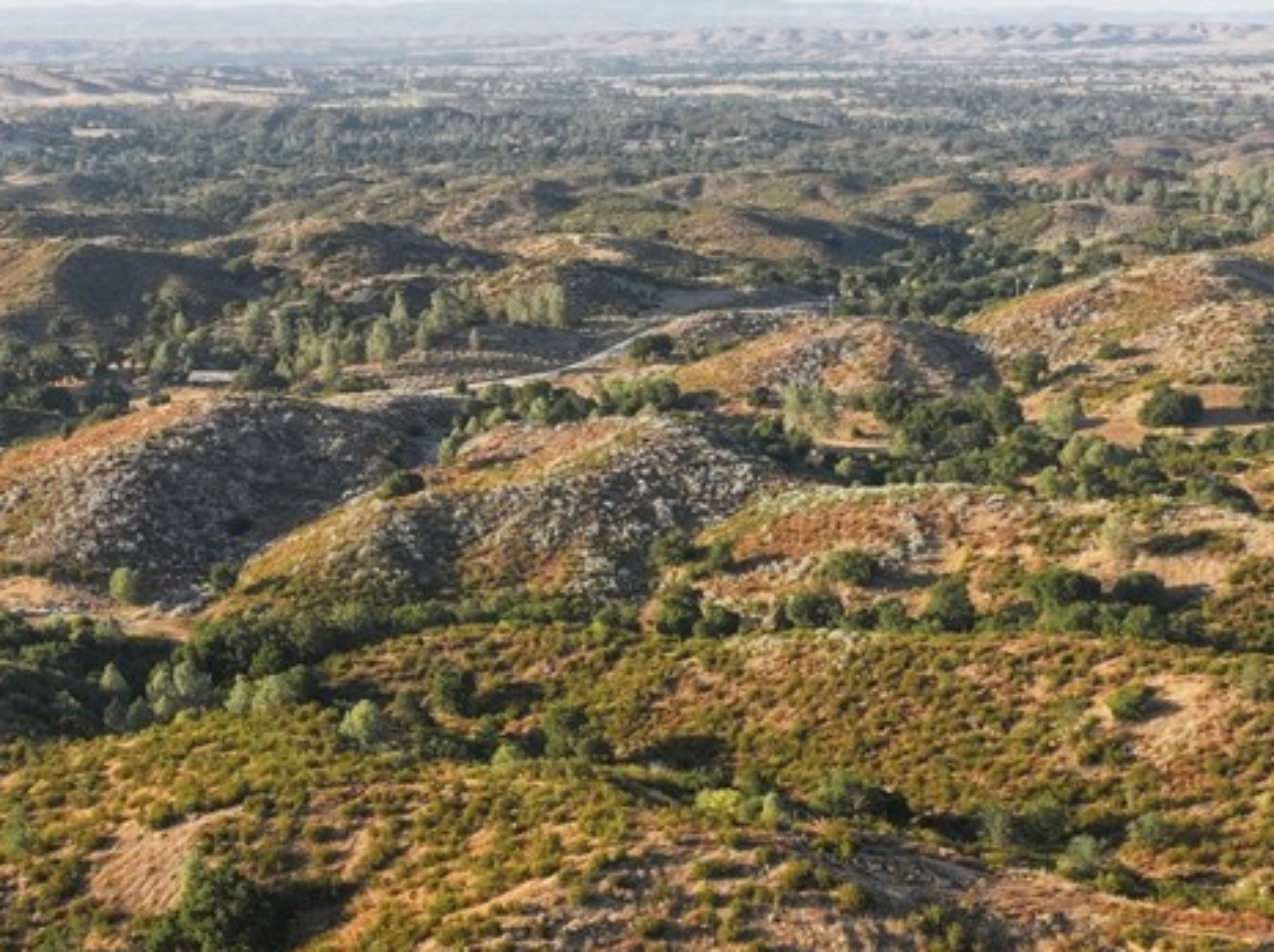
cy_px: 701
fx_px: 1949
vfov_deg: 27.1
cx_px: 491
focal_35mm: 53
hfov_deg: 36.0
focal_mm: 12.3
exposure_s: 1/1000
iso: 130
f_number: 2.8
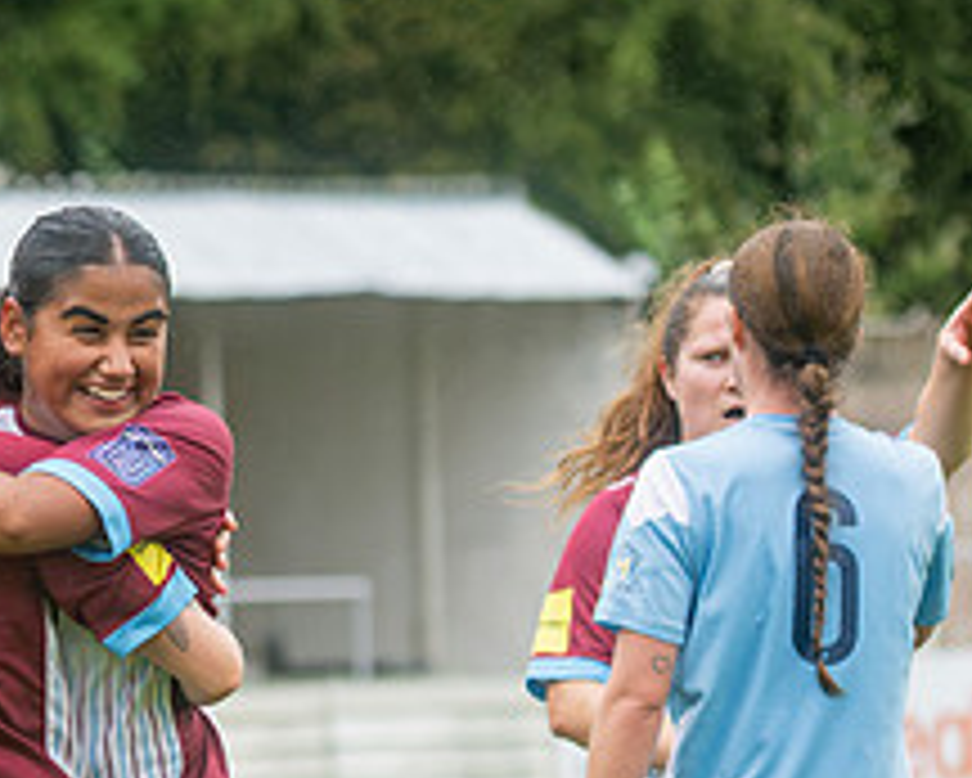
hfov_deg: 3.6
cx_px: -993
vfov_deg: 2.9
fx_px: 15513
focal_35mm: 539
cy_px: 1078
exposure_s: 1/1600
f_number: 2.8
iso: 560
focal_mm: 120
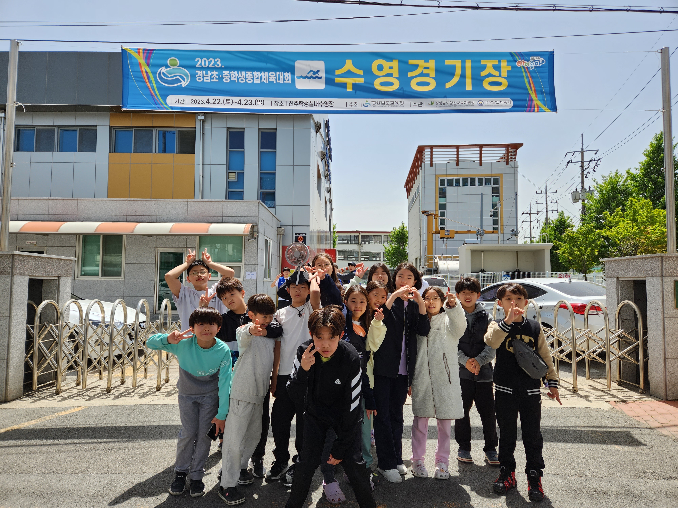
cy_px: 254
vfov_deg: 58.9
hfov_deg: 73.9
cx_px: 339
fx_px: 450
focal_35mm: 23
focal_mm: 5.4
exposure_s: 1/1173
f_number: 1.8
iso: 20
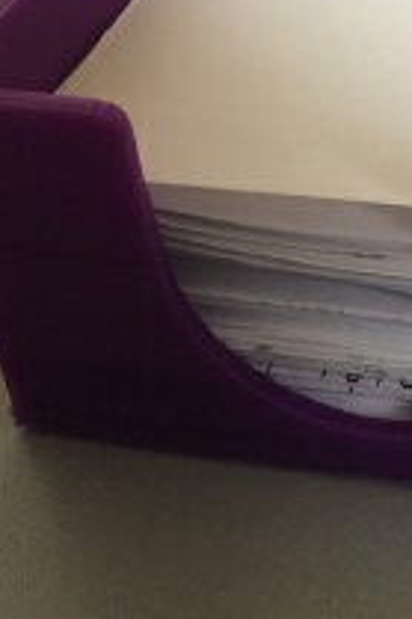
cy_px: 169
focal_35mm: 77
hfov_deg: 16.7
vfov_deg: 26.1
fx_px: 1324
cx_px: 541
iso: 125
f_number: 2.2
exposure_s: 1/17
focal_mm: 4.15
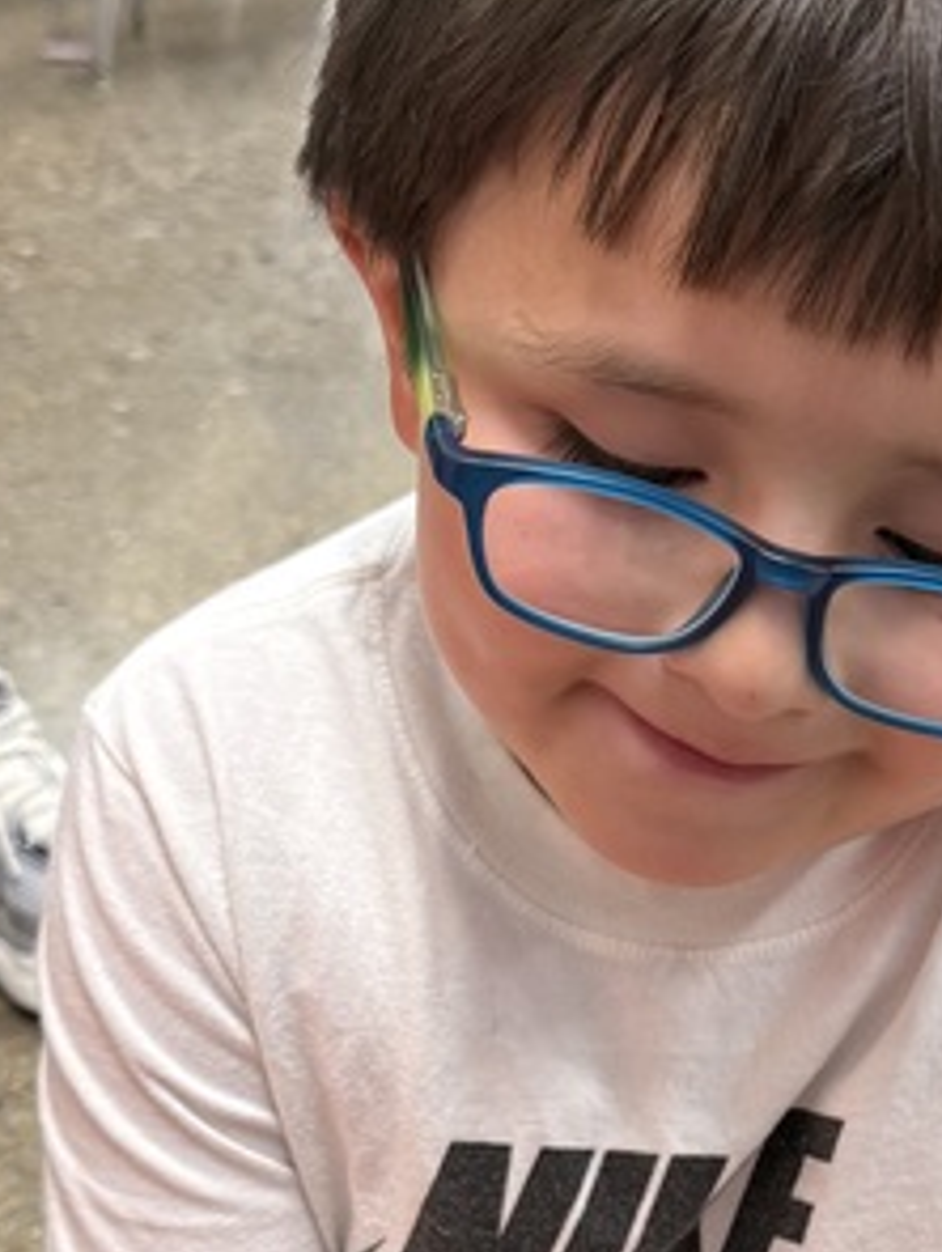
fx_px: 2353
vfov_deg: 29.3
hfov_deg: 22.2
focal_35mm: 65
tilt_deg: -29.7
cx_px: 806
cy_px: 938
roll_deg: +1.3
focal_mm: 6.76
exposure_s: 1/60
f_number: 1.78
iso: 200
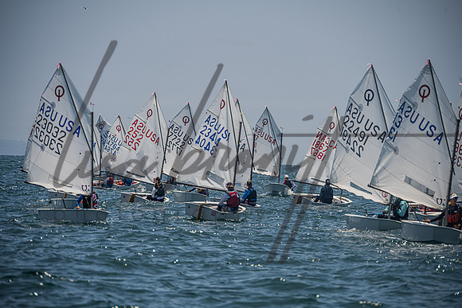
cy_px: 154
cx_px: 231
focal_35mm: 260
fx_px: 3337
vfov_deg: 5.3
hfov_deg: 7.9
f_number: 8
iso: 250
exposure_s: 1/1600
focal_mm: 260
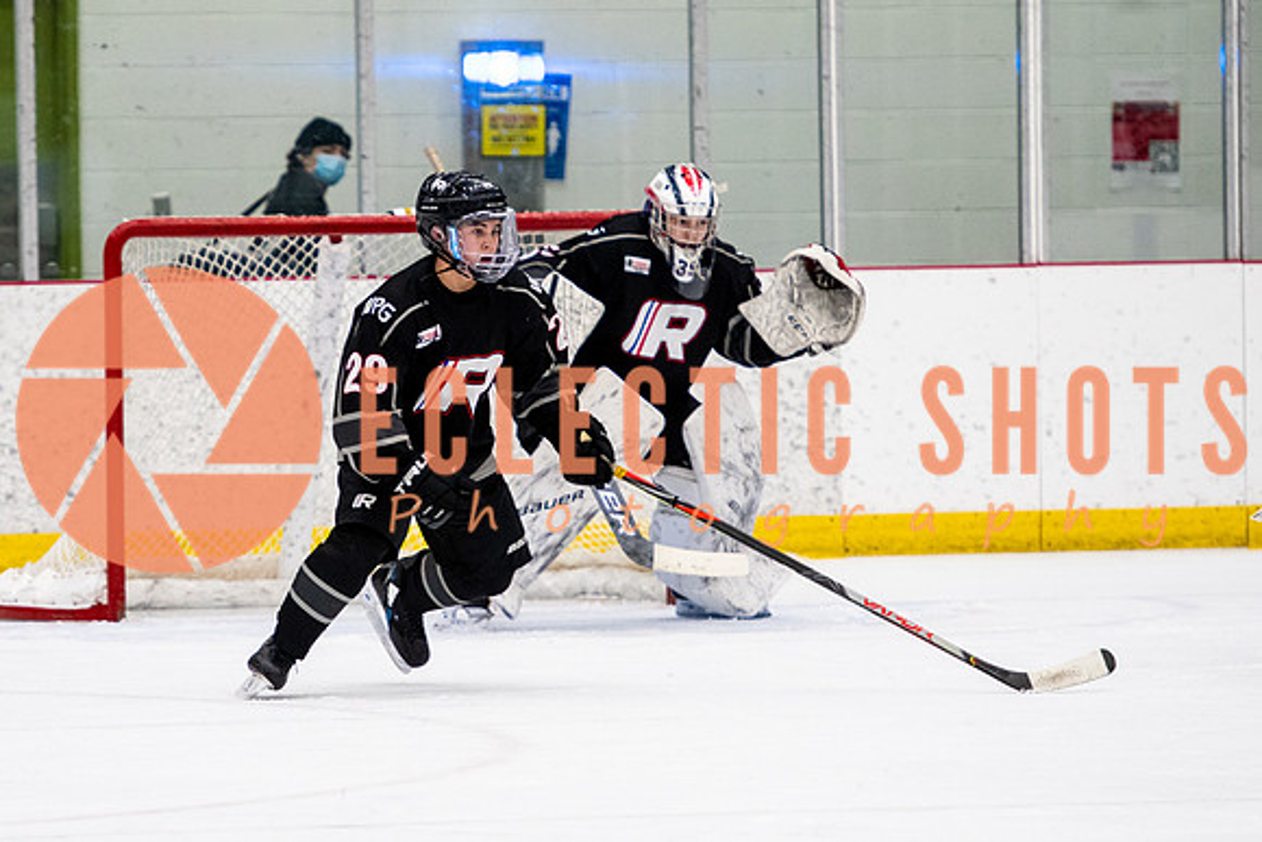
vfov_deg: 4.0
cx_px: 431
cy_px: 288
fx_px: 12147
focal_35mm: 346
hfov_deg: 5.9
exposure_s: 1/640
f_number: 2.8
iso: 1800
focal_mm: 175
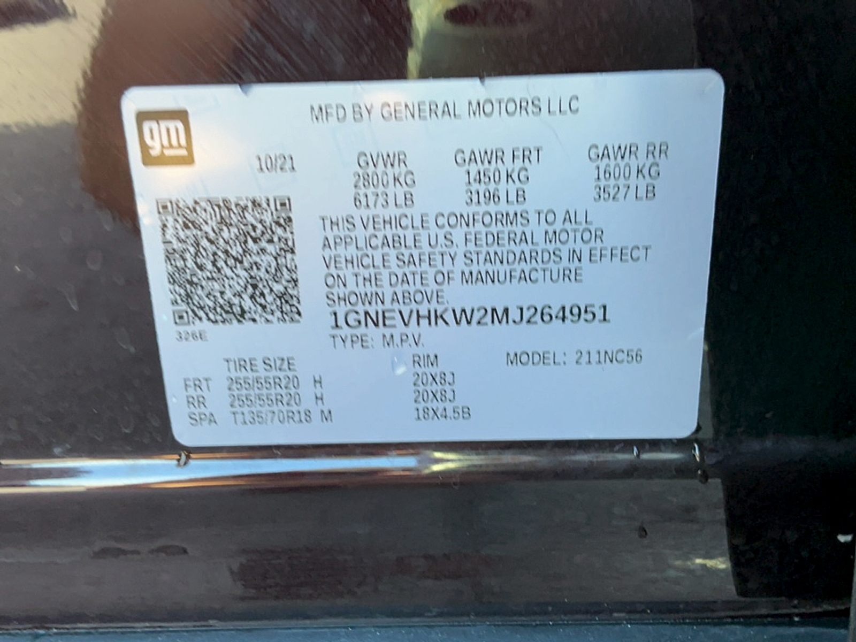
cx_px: 428
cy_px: 321
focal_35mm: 30
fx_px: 742
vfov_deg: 46.8
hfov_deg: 60.0
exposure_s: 1/60
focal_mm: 3
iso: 40
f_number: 1.8
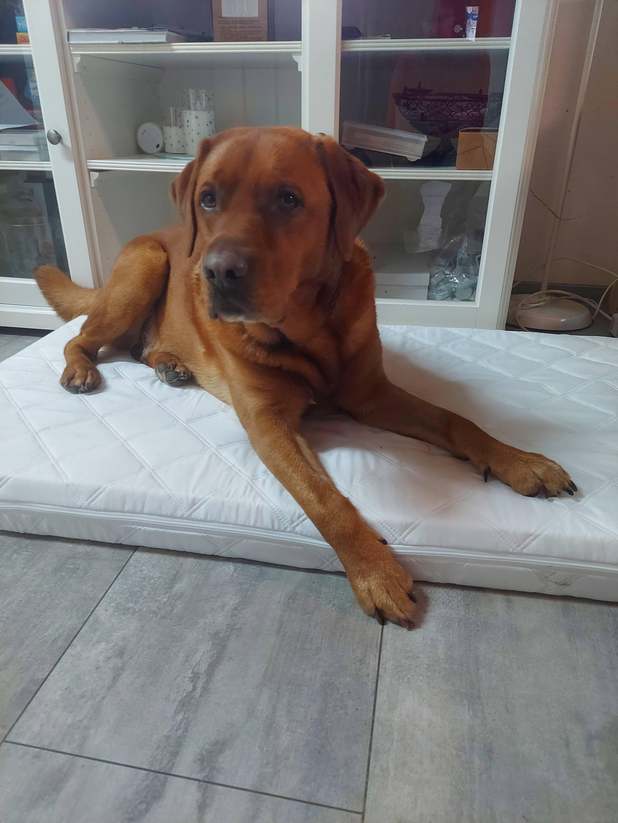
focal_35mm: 24
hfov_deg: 56.8
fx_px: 571
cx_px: 309
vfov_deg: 71.6
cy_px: 412
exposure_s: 1/50
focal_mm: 5.23
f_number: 1.8
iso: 320
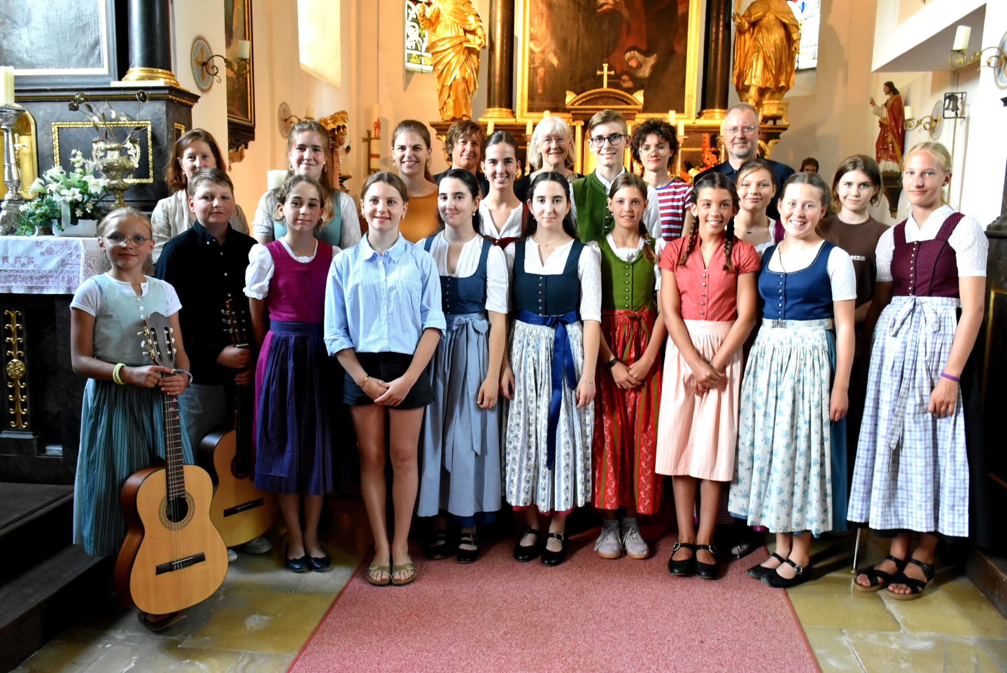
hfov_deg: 61.9
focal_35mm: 30
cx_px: 504
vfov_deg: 43.7
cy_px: 336
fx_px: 840
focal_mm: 20
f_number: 3.5
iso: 2200
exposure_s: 1/60
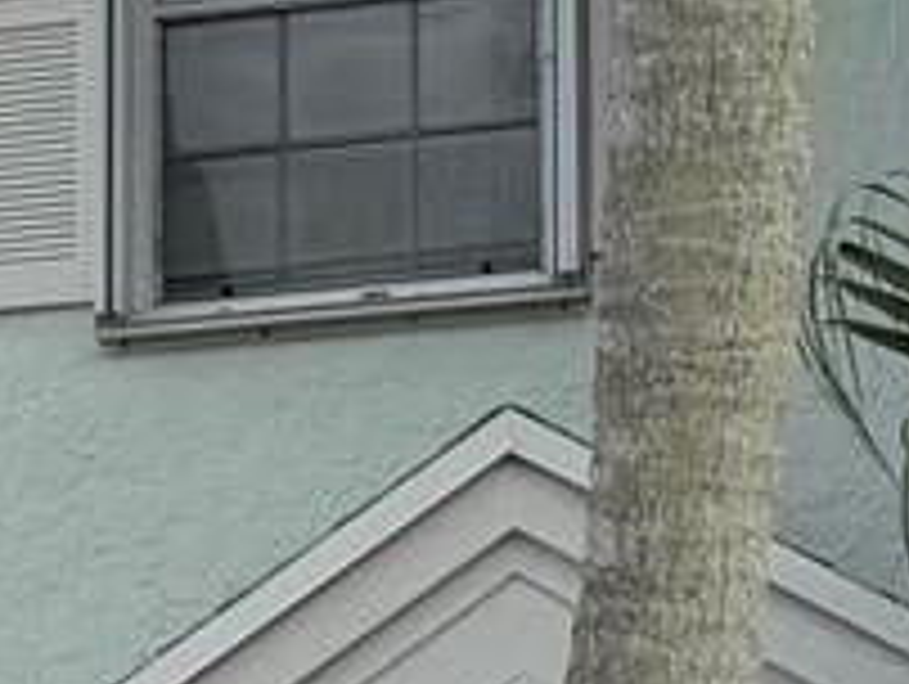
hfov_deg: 9.0
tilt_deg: +4.9
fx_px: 4995
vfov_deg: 7.7
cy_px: 1102
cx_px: -1490
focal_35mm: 190
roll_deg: +0.0
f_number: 1.78
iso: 80
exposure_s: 1/2907
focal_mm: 6.76
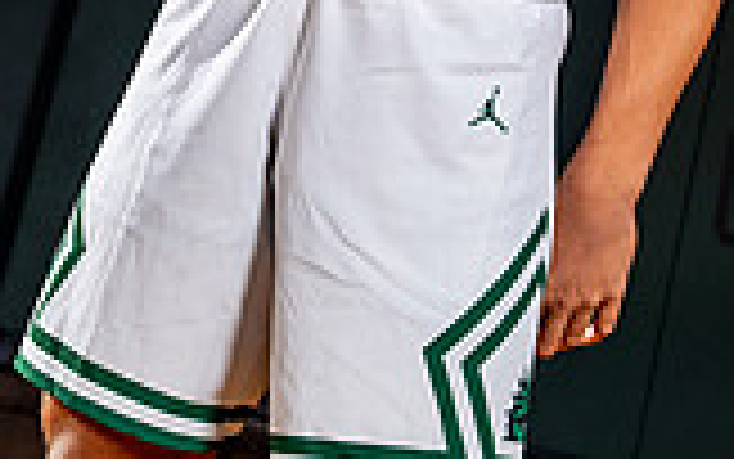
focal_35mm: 124
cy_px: -540
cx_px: 390
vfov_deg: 9.7
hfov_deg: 16.8
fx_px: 2481
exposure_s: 1/125
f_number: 8
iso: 125
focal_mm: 44
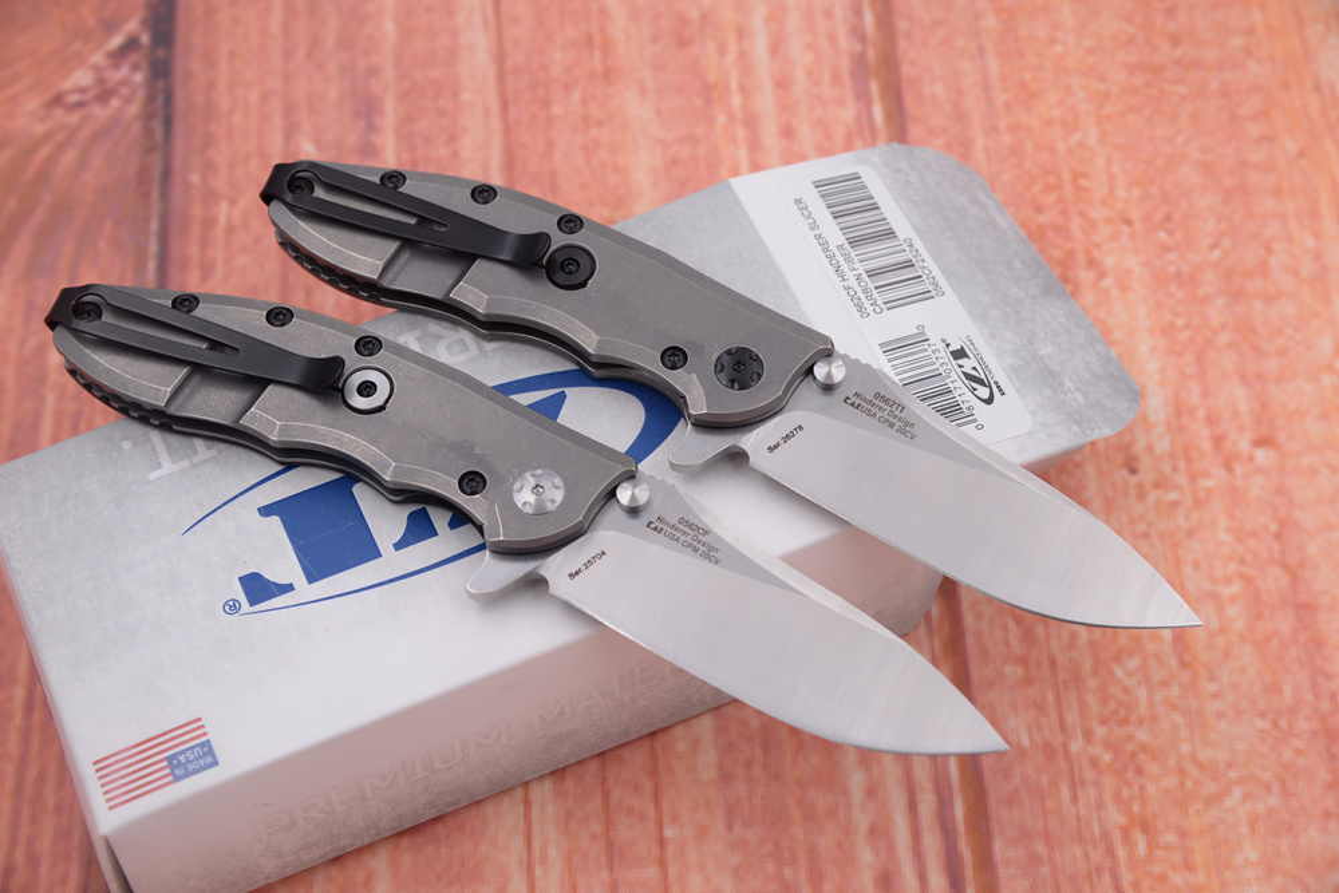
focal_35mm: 65
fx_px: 2418
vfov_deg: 20.9
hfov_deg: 31.0
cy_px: 446
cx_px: 670
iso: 200
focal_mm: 65
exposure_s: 1/80
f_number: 7.1
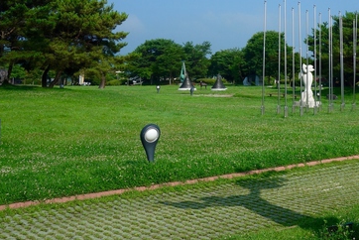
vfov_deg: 24.4
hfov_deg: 36.1
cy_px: 25
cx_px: 266
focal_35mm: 54
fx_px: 539
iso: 125
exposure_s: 1/640
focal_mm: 10.4
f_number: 5.6
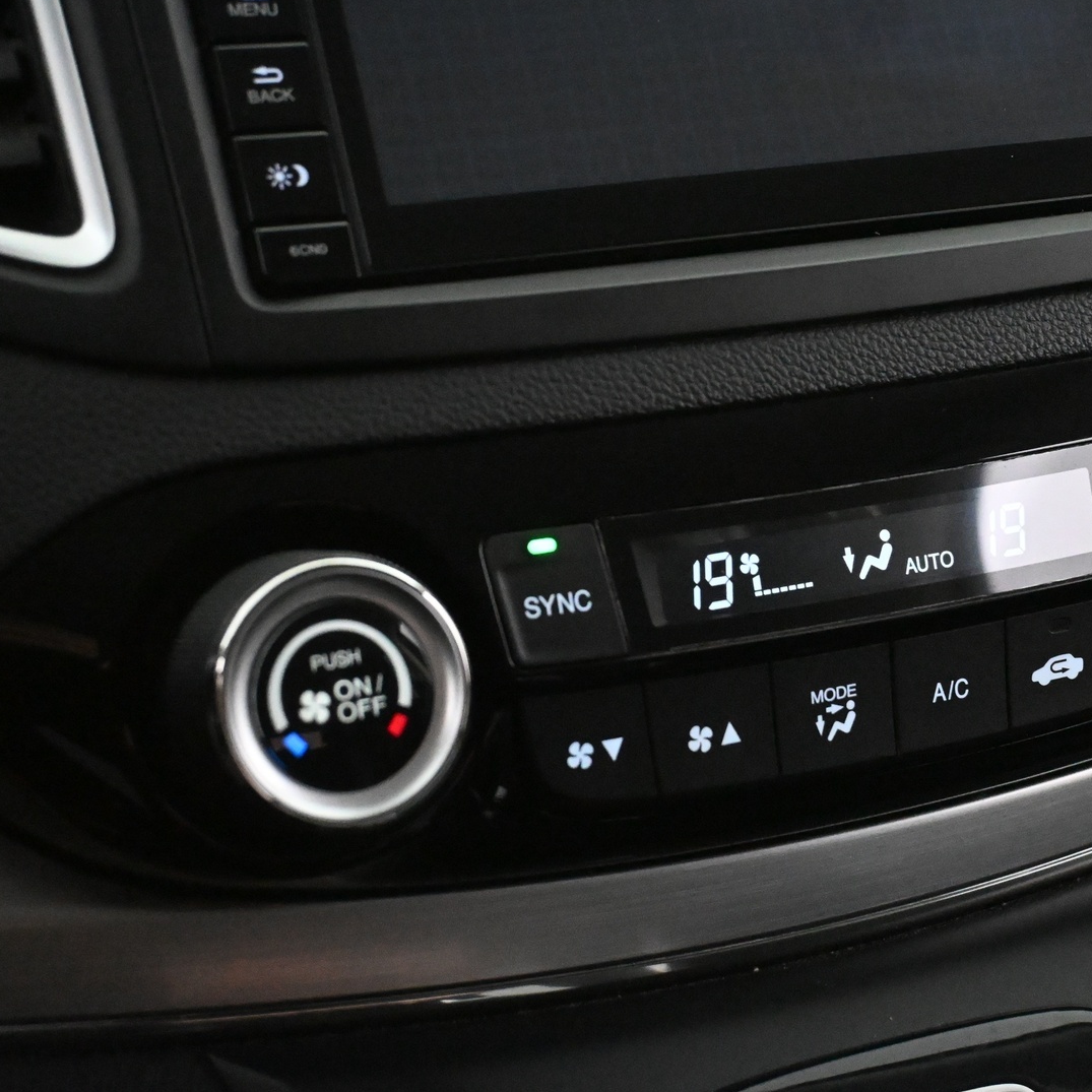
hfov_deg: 20.8
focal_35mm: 83
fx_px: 2949
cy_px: 545
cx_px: 782
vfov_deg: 21.0
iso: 12800
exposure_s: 1/60
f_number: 6
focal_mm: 43
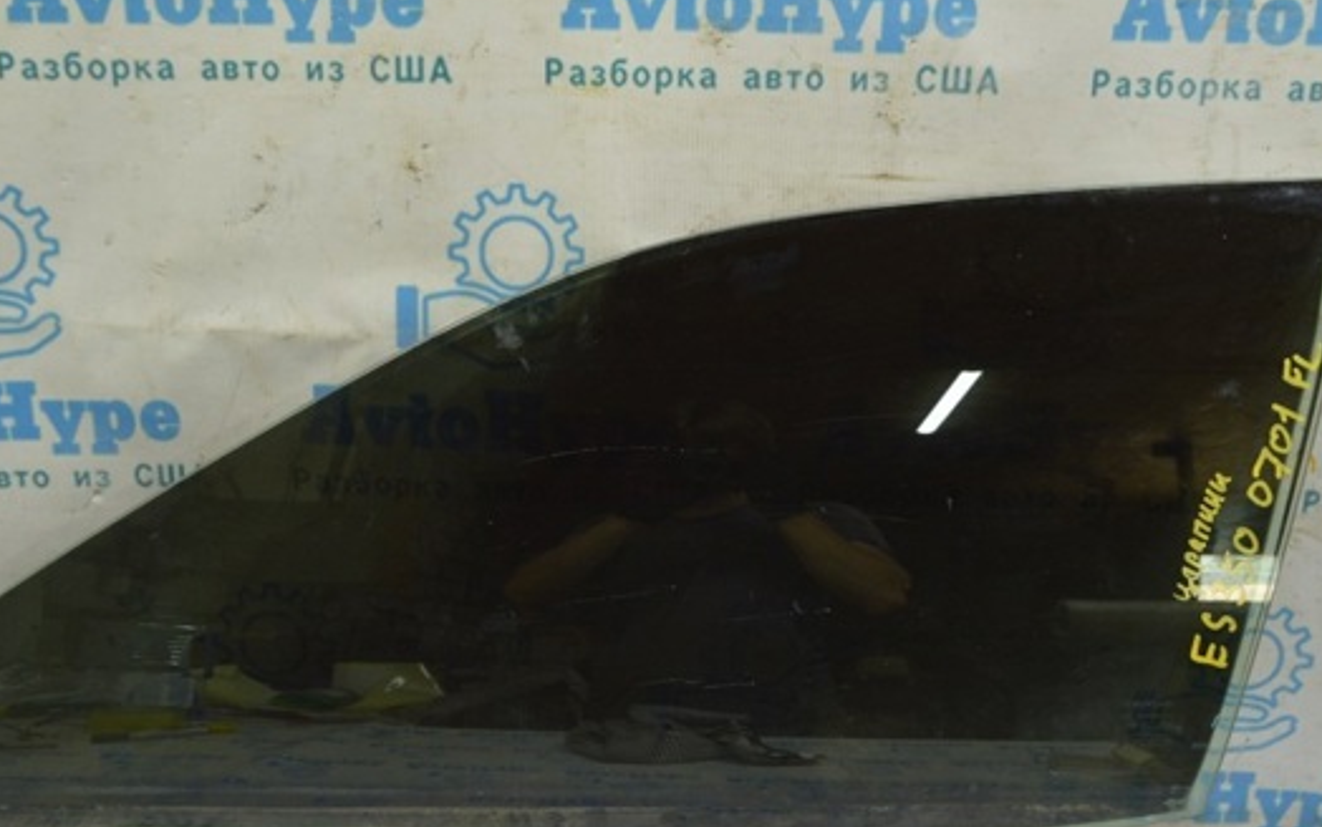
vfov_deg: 31.3
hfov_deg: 48.2
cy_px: 455
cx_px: 626
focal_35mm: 41
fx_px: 1478
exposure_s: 1/20
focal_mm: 22
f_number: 5.6
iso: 400
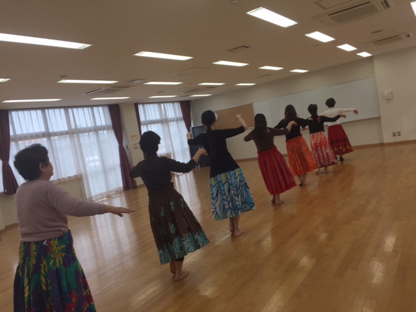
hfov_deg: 61.7
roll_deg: +9.9
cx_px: 208
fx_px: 349
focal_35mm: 29
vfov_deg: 48.2
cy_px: 156
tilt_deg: -3.8
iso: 32
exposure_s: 1/129
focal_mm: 4.15
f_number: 2.2
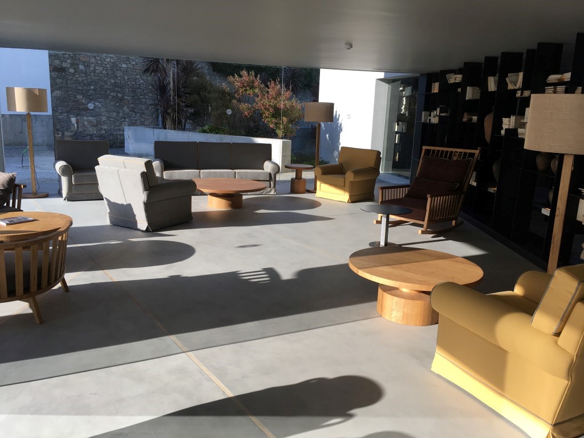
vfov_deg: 48.2
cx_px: 292
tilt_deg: -12.1
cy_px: 219
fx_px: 489
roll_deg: -2.3
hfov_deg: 61.7
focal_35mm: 29
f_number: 2.2
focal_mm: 4.15
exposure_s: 1/450
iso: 25
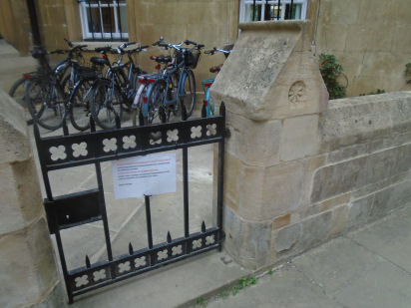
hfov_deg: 67.3
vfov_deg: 53.1
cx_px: 206
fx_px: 309
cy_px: 154
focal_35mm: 26
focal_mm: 4.6
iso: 100
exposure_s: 1/200
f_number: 3.2
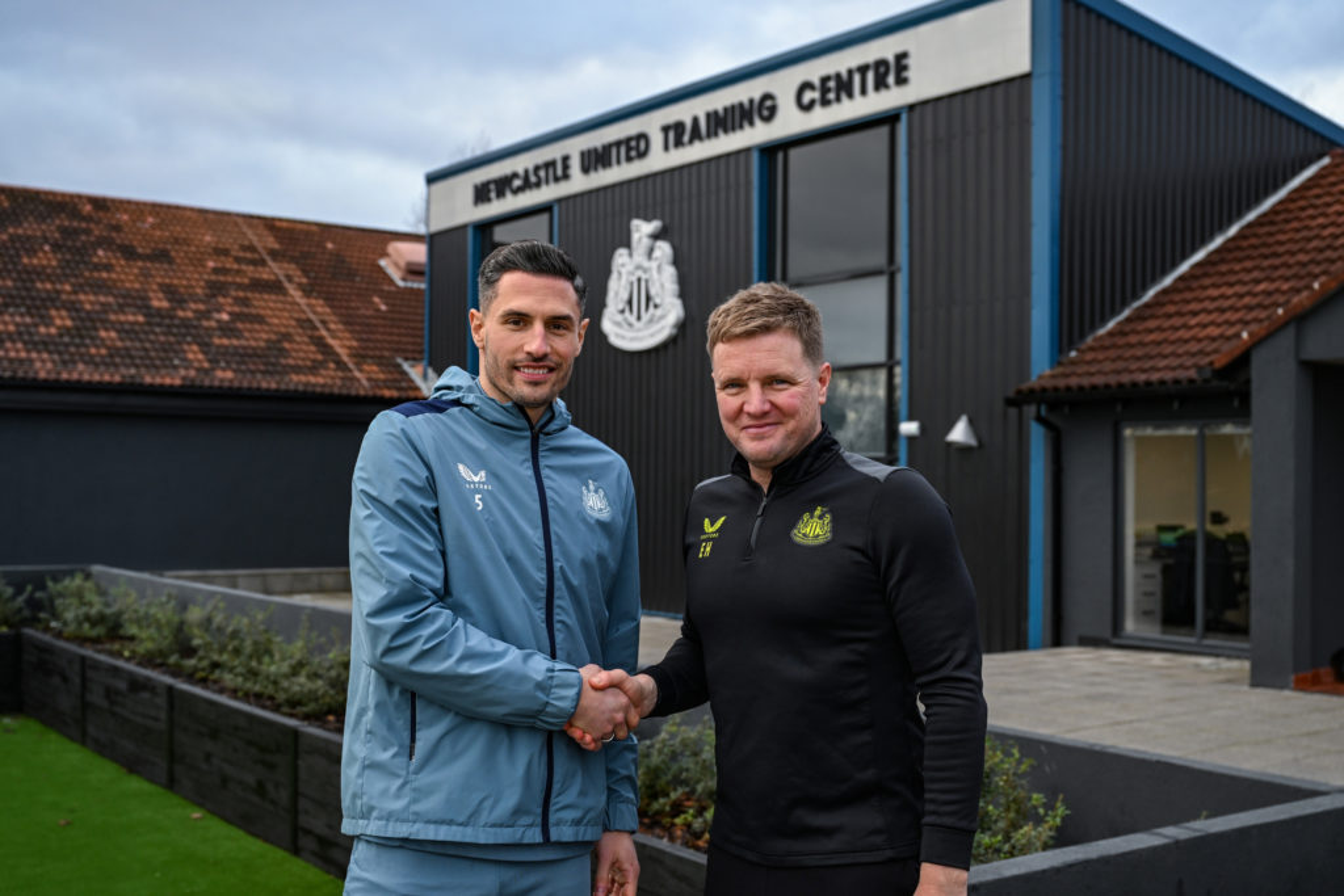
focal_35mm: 40
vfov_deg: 33.4
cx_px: 672
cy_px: 448
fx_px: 1493
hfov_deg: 48.5
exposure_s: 1/400
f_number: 4.5
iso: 500
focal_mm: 40
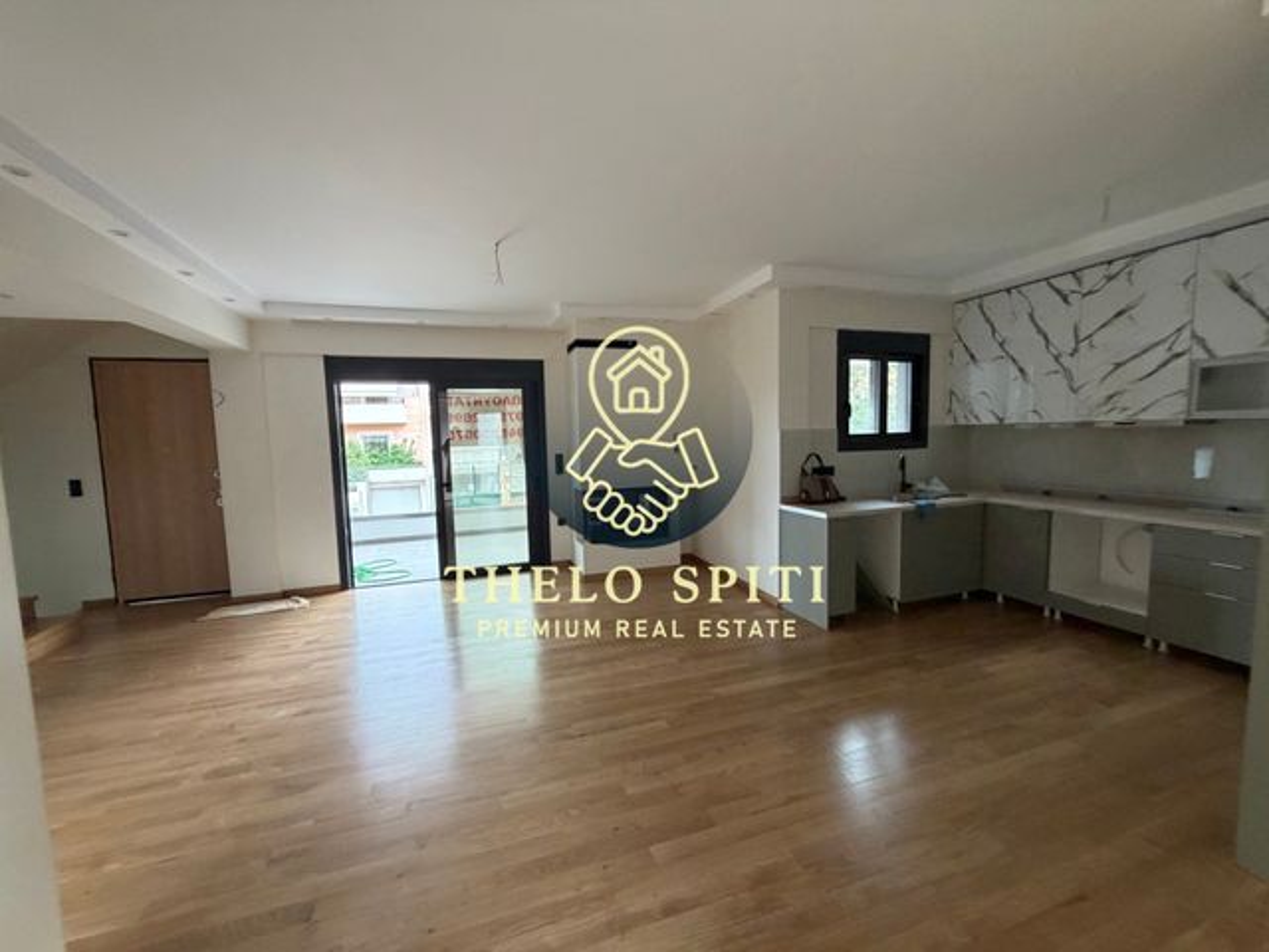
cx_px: 634
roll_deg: +0.2
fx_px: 513
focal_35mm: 14
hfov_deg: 102.1
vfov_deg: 85.7
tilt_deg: -4.3
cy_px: 476
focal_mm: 2.22
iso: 320
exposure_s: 1/90
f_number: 2.2
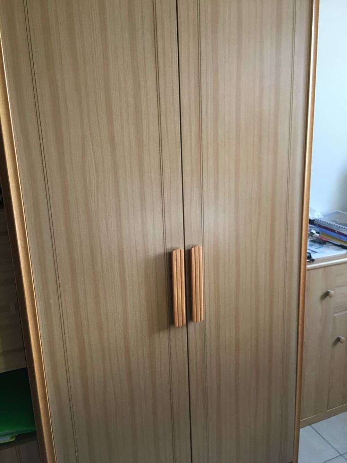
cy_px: 232
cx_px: 174
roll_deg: +1.6
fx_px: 388
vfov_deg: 61.7
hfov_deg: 48.2
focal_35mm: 29
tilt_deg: -14.0
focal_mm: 4.15
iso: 125
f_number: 2.2
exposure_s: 1/33
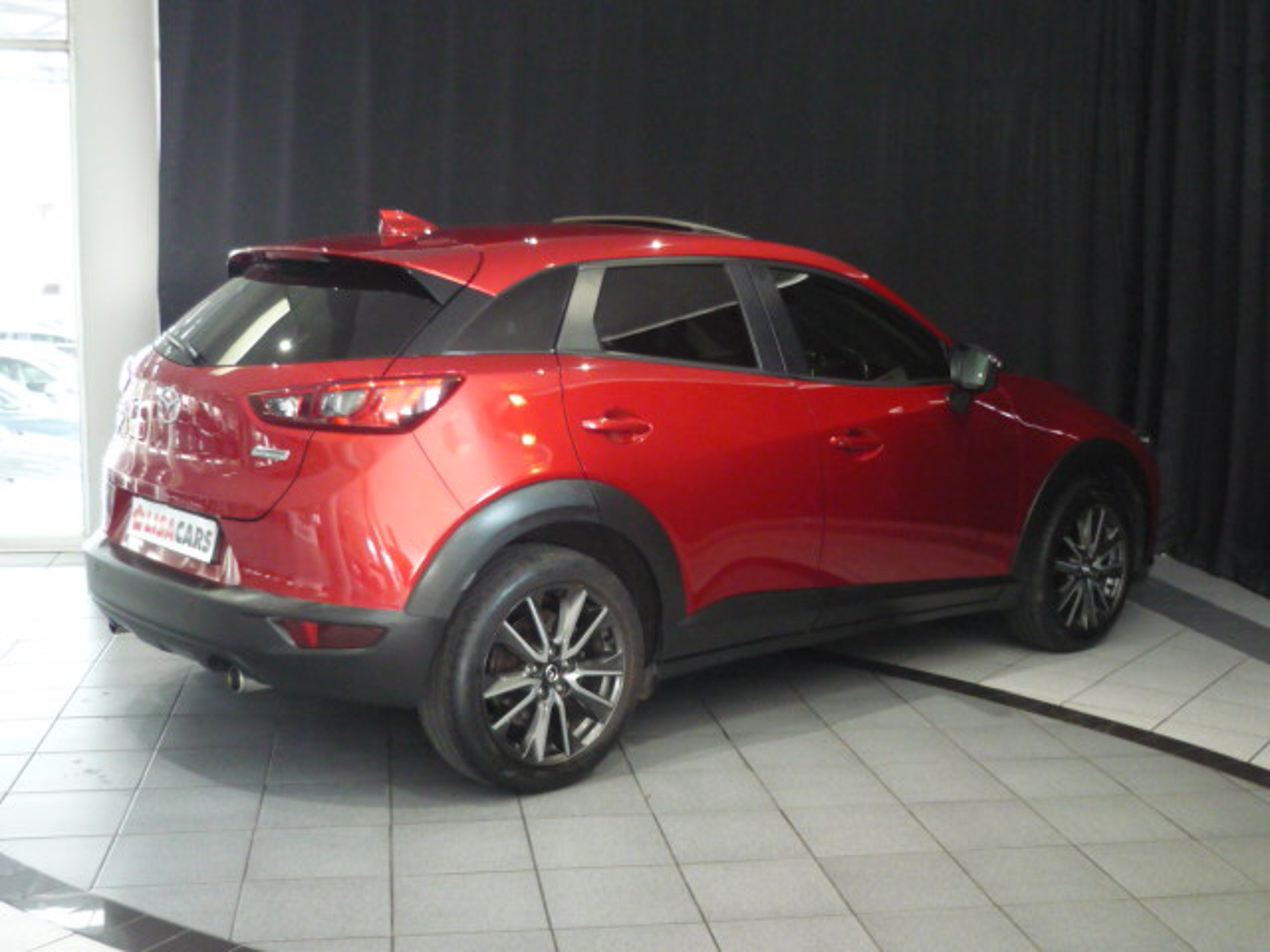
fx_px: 1504
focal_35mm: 41
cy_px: 476
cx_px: 635
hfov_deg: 45.8
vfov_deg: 35.1
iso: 400
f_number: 2.8
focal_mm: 5.5
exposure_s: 1/25
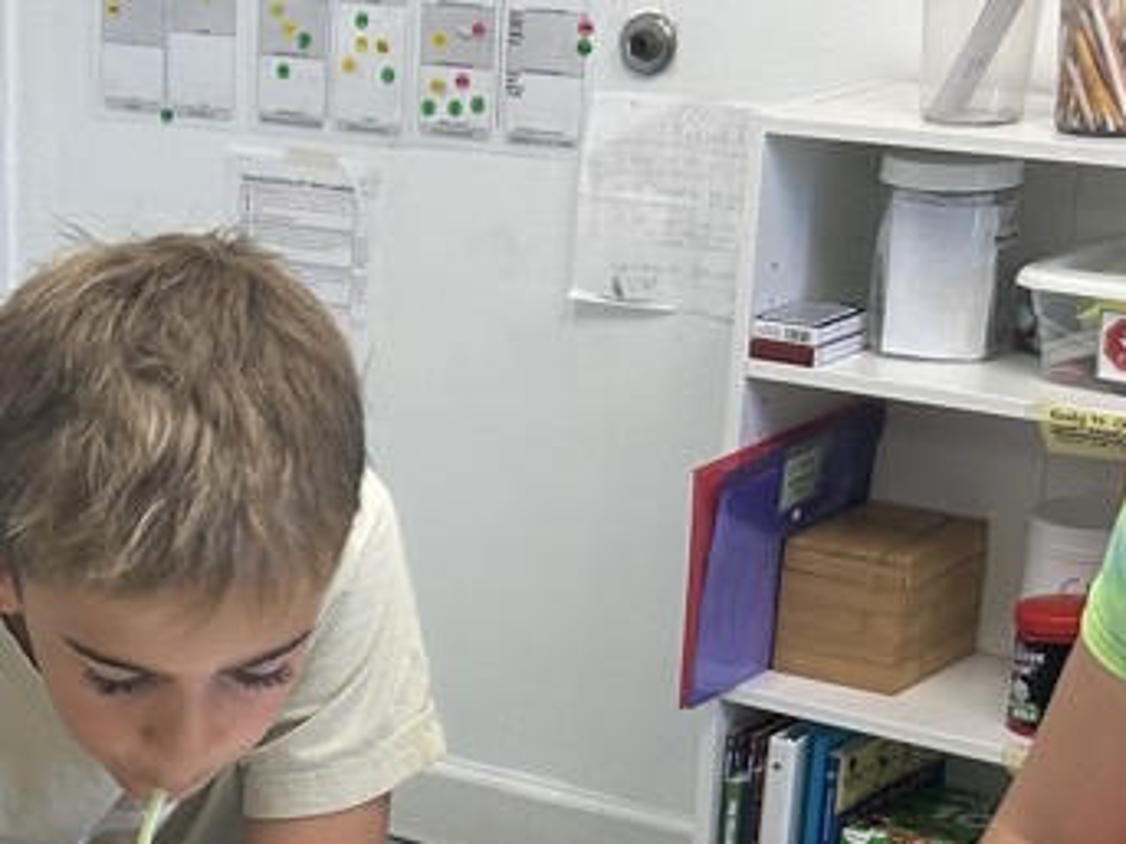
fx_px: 3154
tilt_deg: -22.2
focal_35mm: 97
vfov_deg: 14.9
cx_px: -210
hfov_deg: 19.1
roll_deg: +2.4
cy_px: 867
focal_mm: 5.7
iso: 80
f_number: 1.5
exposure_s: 1/120
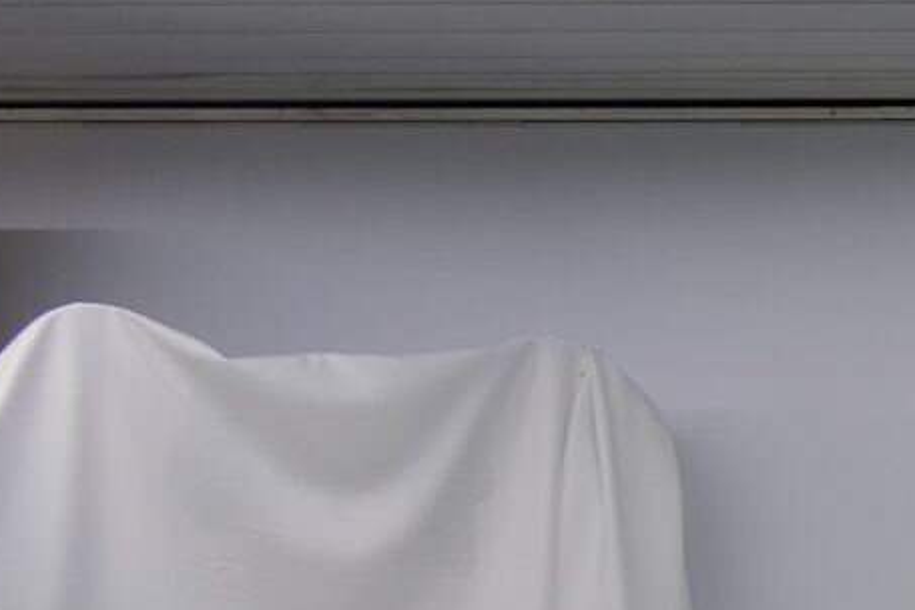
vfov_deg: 13.1
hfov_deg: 15.5
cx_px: 1896
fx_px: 2567
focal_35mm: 101
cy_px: 795
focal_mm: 8.8
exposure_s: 1/125
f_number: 2.8
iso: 125
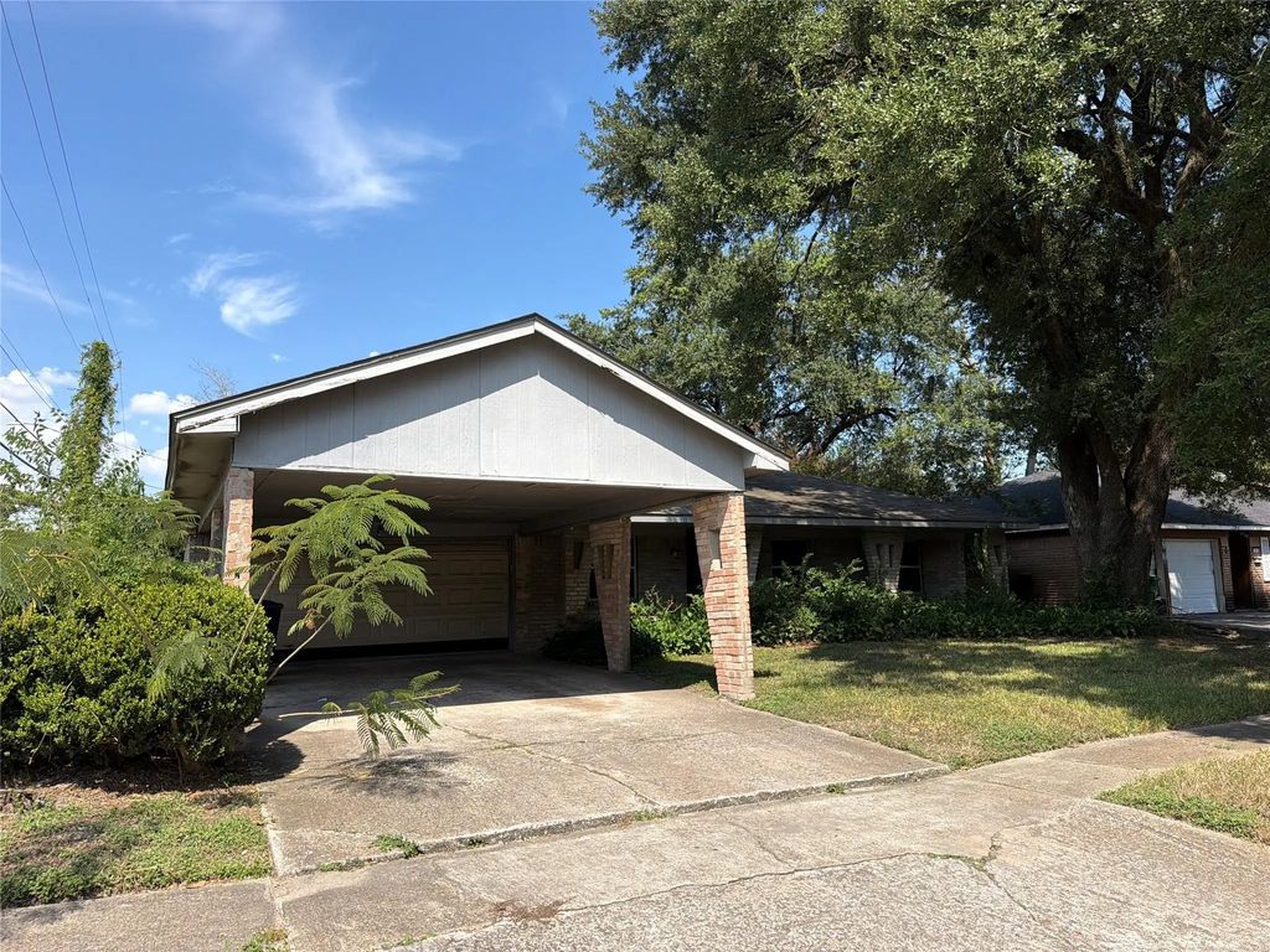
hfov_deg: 71.6
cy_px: 476
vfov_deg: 56.8
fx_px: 881
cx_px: 635
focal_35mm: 24
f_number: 1.78
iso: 80
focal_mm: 6.76
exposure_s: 1/3953
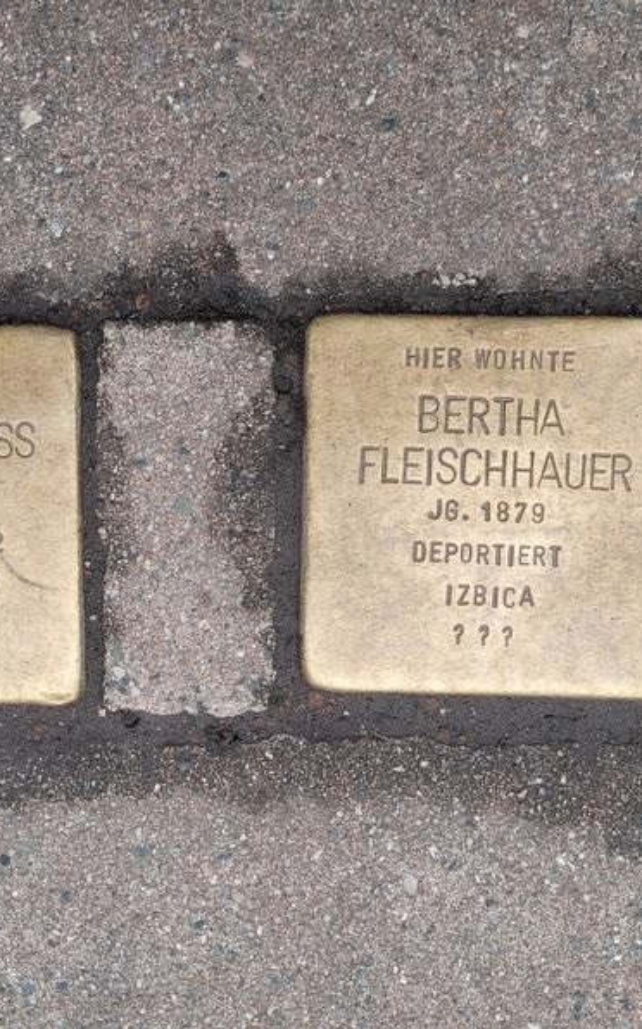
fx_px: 1037
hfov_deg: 34.2
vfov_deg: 52.8
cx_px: 238
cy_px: 516
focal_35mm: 37
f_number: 1.8
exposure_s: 1/248
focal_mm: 5.4
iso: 40
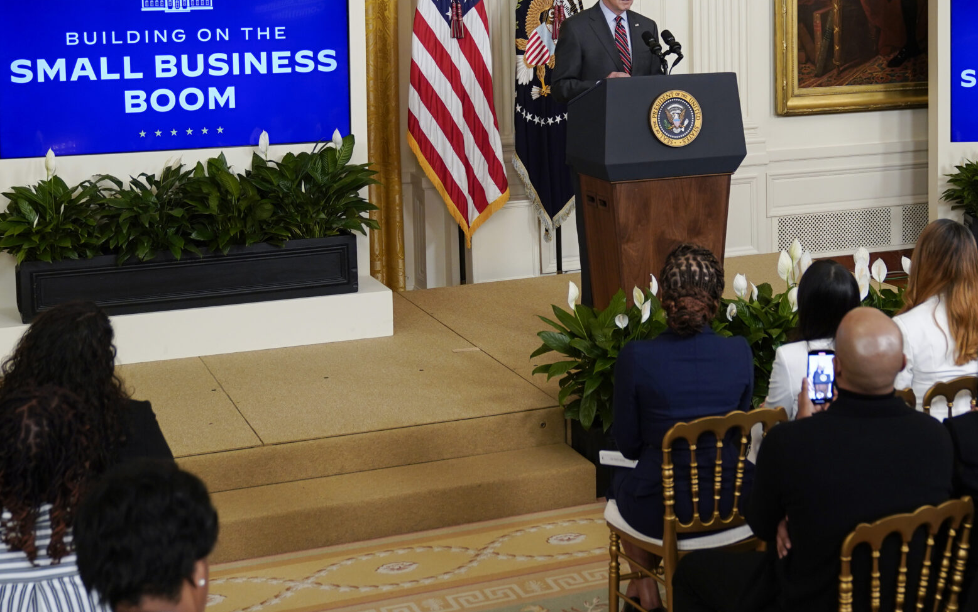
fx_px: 1519
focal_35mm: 57
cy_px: 95
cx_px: 608
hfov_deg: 35.5
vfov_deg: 22.4
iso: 640
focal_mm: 34
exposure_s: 1/125
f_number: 2.8
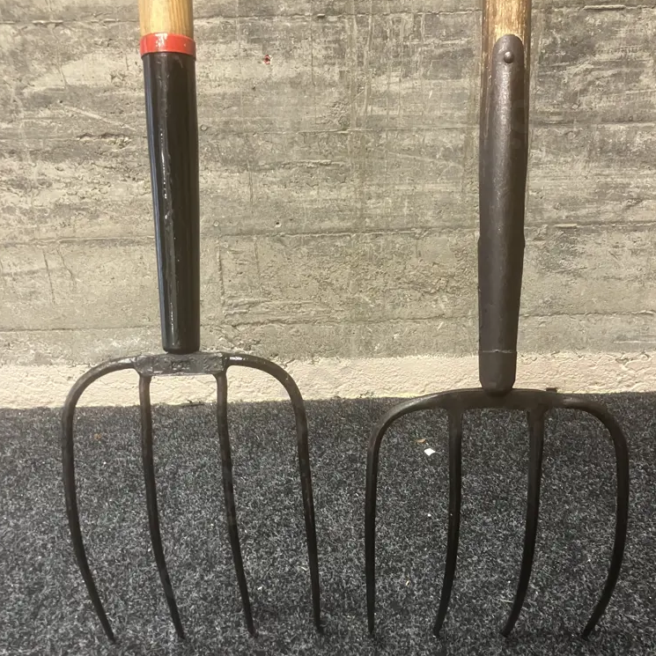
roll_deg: +0.7
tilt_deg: -26.5
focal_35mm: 34
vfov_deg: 48.3
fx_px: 729
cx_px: 334
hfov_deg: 48.4
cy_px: 367
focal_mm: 3.99
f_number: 1.8
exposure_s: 1/33
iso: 250
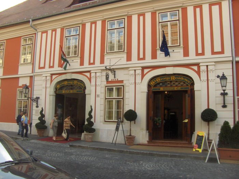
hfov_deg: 52.6
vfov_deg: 40.7
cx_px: 120
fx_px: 242
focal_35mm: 35
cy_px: 90
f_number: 2.6
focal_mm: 5.8
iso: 100
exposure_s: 1/391
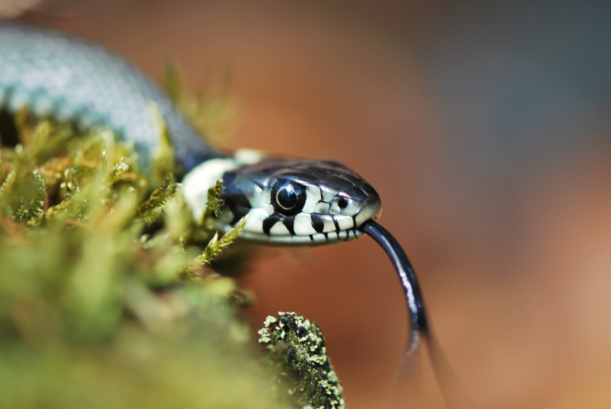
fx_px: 2676
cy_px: 204
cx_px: 306
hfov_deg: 13.0
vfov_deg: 8.7
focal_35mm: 158
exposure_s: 1/160
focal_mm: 105
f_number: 3.3
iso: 200
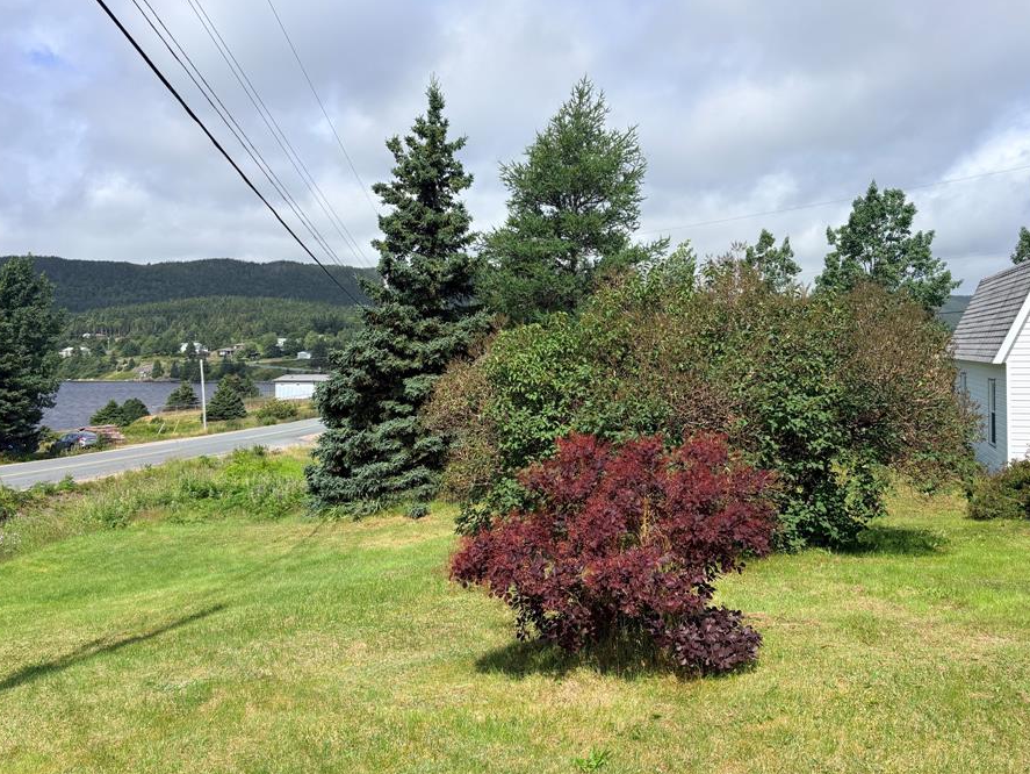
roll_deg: +1.2
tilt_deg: -1.4
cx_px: 561
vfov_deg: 46.8
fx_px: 893
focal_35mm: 30
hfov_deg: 59.8
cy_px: 350
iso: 50
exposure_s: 1/3831
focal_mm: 5.96
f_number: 1.6
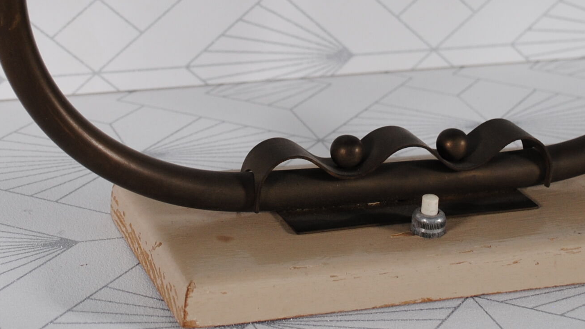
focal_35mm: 112
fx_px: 1737
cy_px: -13
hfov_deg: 19.1
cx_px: 243
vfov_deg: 10.7
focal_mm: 32
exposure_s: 1/125
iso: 200
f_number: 5.6
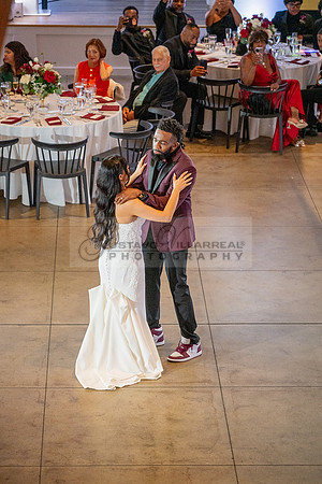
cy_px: 242
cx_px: 161
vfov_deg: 17.1
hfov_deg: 11.4
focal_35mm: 120
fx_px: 1610
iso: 3200
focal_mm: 120
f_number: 4
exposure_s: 1/200
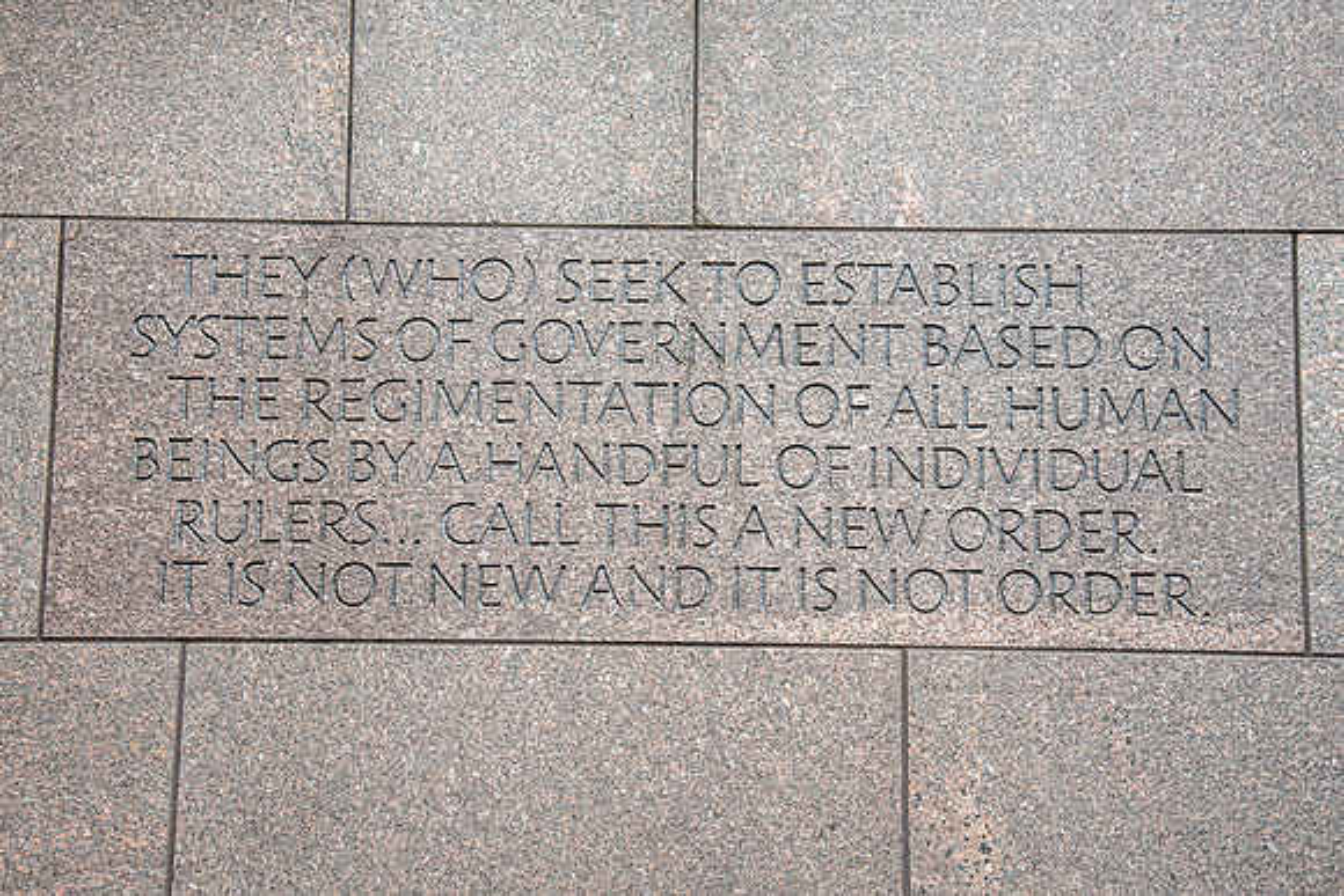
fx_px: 2319
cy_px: 412
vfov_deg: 21.9
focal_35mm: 62
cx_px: 678
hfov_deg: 32.3
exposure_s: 1/250
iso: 320
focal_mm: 50
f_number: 5.6
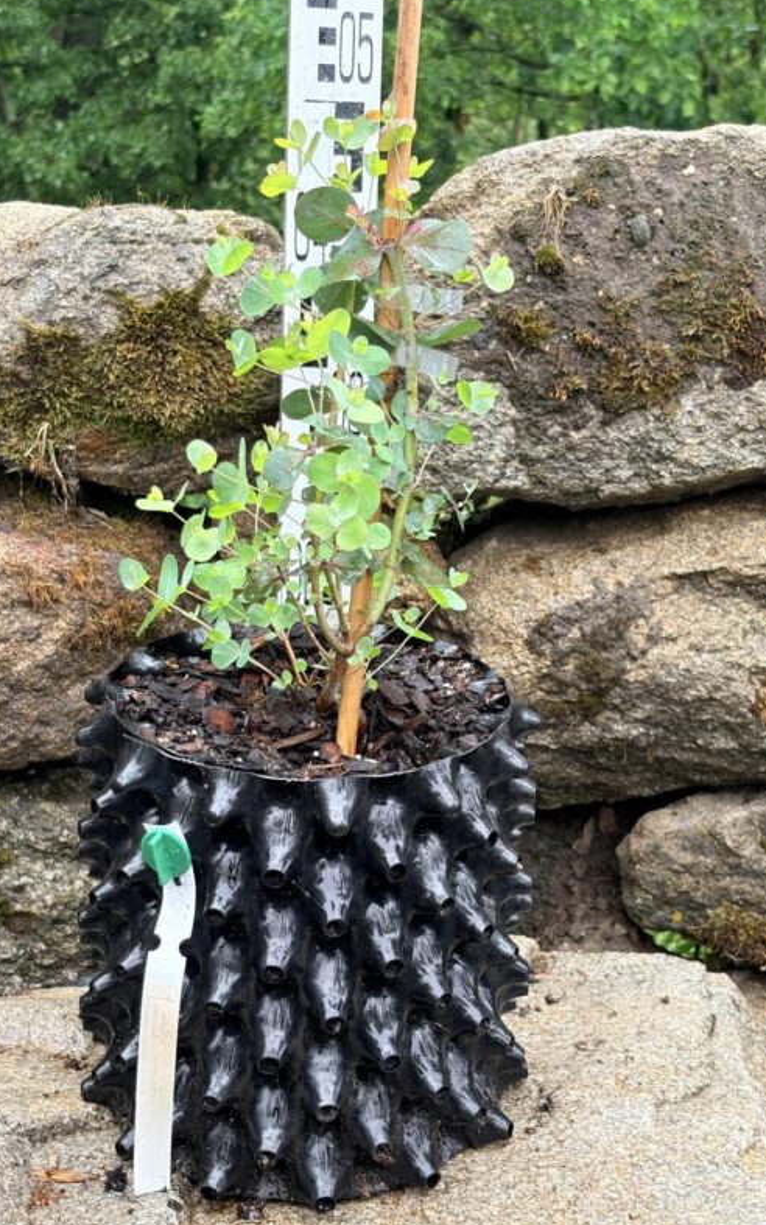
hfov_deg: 23.1
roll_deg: -3.7
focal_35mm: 56
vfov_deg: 36.3
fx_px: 1870
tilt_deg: -13.3
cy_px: 612
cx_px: 385
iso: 25
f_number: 1.6
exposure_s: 1/121
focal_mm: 5.96
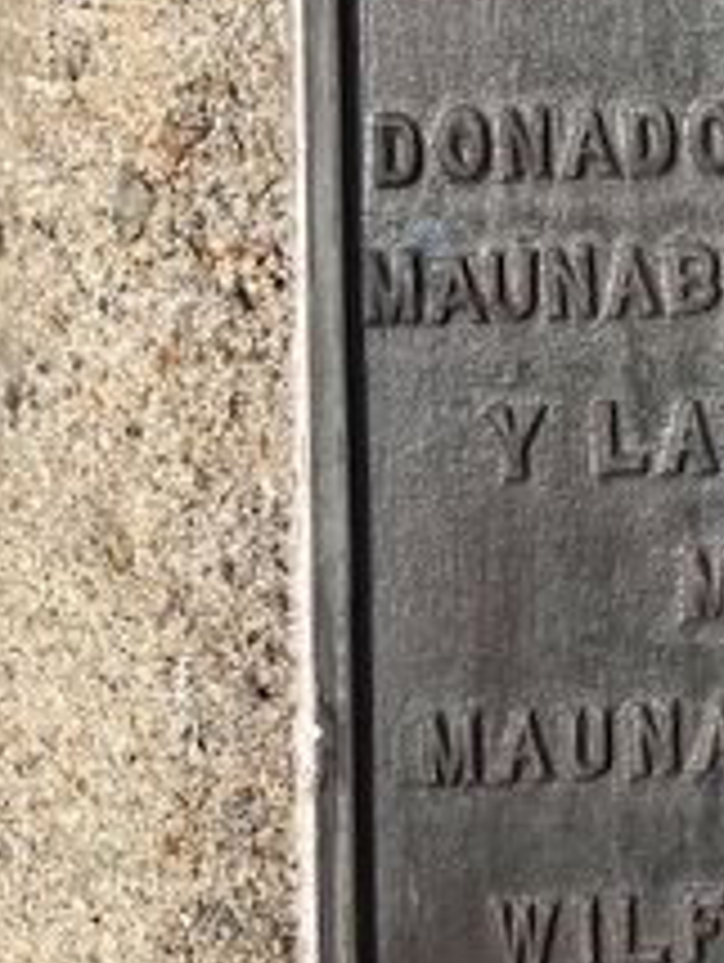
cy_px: 76
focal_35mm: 97
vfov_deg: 19.8
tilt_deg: -4.6
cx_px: 953
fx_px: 2700
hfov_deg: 14.6
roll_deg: +2.8
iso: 50
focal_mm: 5.1
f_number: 1.6
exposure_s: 1/2268
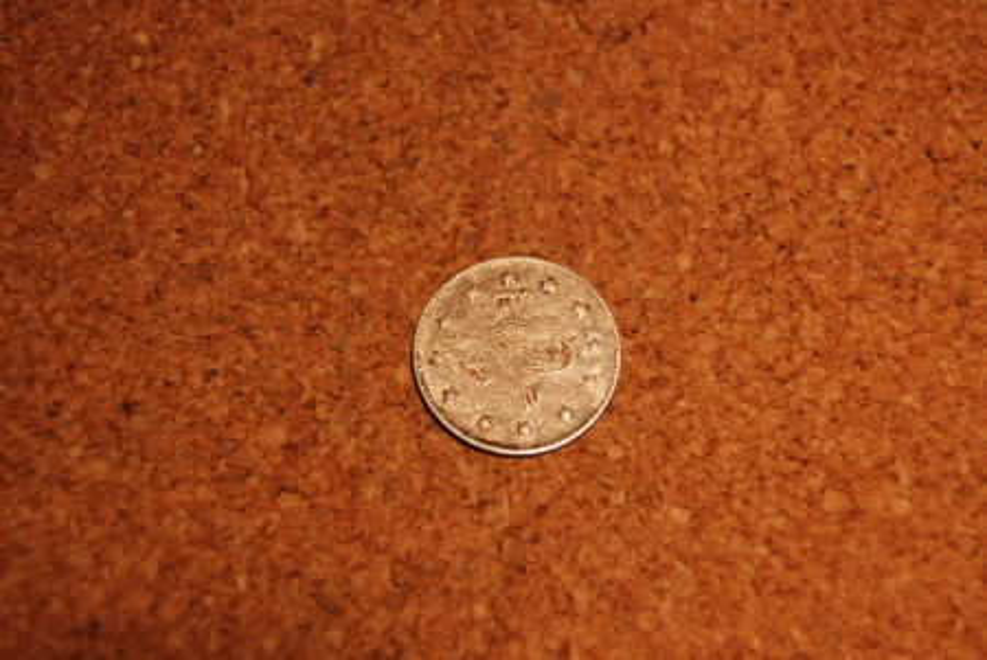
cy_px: 330
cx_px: 494
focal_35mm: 82
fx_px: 2264
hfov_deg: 24.6
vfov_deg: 16.6
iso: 200
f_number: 5.6
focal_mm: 55
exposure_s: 1/80
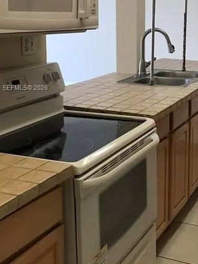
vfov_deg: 34.0
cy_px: 88
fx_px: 427
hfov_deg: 25.6
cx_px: 163
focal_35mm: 56
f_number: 1.8
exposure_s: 1/40
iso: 25
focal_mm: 3.99
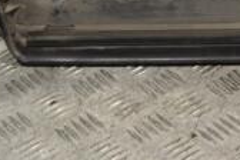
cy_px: -113
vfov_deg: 7.8
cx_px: 344
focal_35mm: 171
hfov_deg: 11.6
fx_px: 1140
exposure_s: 1/100
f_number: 5
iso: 400
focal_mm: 32
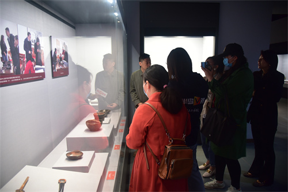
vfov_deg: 53.1
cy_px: 96
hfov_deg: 73.8
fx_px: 192
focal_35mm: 24
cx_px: 144
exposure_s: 1/8
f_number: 4
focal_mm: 24
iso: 1000
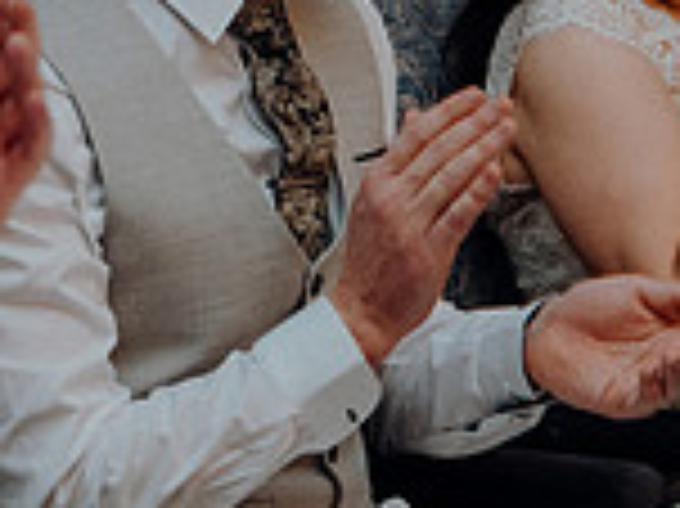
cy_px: -88
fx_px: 3769
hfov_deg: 10.2
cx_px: 802
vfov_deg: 7.7
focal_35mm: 192
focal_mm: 52
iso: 2500
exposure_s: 1/160
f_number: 3.5
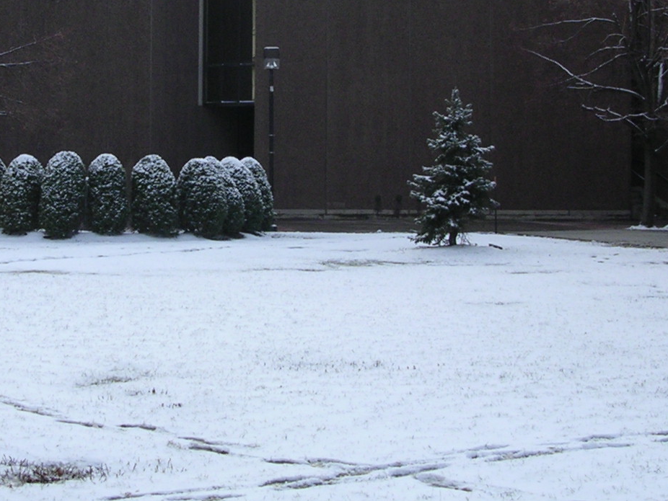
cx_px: 216
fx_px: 1621
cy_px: 105
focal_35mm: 84
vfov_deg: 17.4
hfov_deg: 23.2
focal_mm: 5.8
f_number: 5.6
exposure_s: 1/428
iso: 100
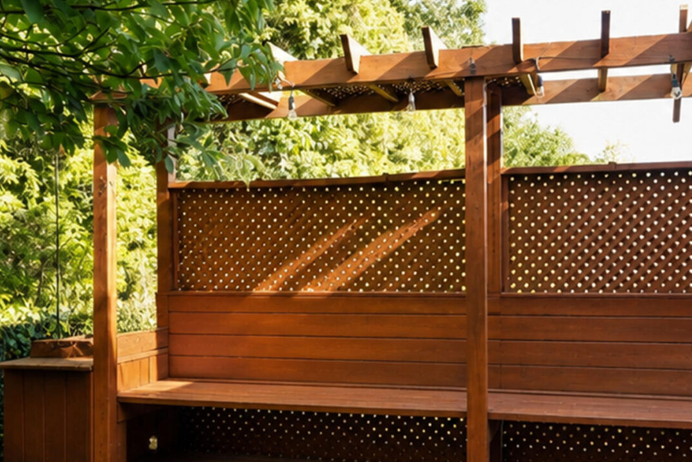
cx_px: 386
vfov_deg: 35.0
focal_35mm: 38
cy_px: 265
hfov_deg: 50.6
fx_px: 730
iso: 64
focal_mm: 16
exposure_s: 1/50
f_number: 5
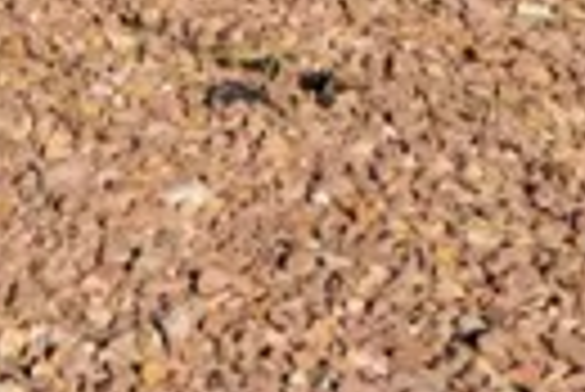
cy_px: -631
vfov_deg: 5.6
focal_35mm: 236
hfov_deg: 8.7
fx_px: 3839
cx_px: 72
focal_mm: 30
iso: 100
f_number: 8
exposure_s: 1/500
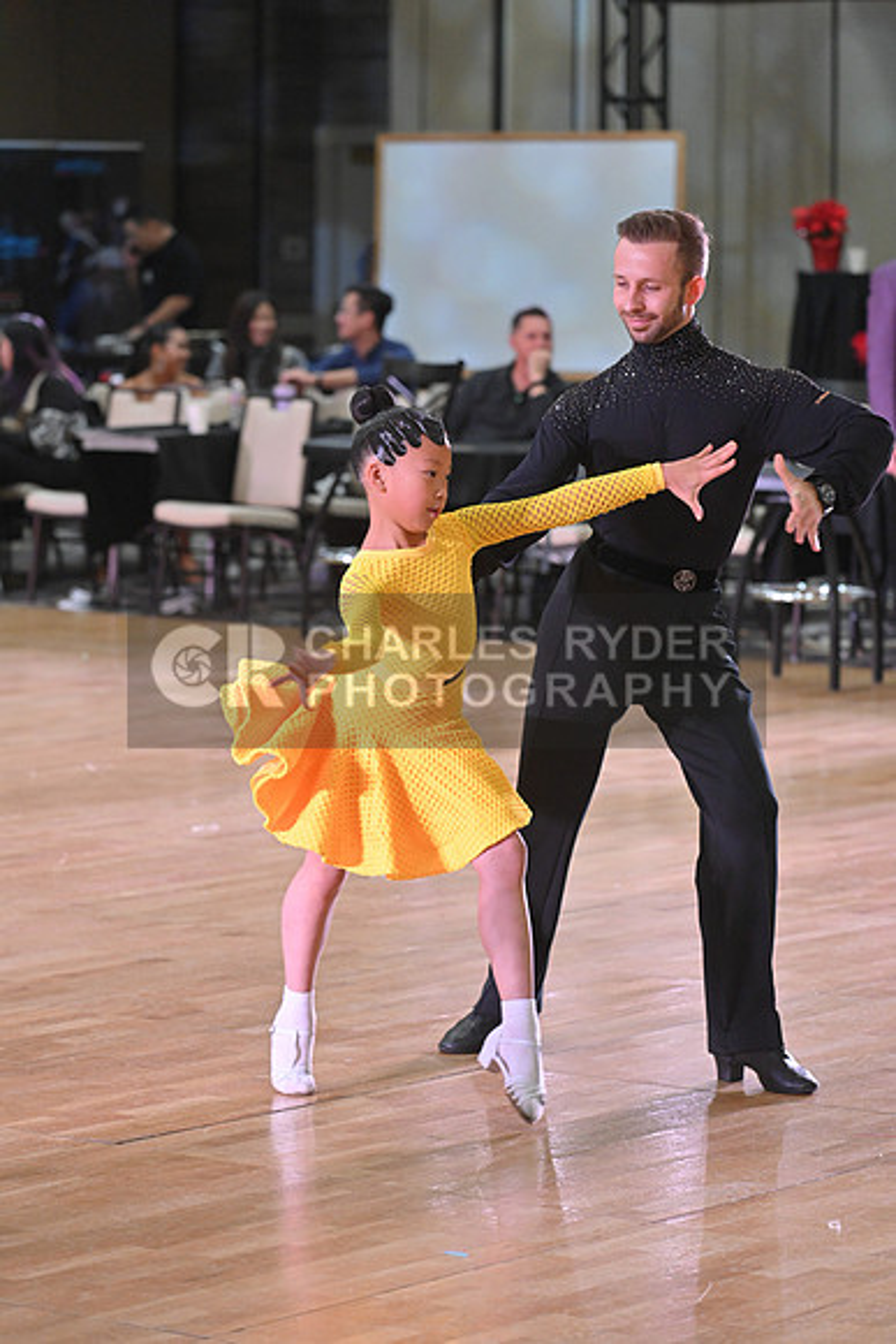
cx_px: 448
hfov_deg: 10.2
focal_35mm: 135
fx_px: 5037
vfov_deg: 15.2
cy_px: 672
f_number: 5
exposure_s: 1/320
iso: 3200
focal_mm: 135
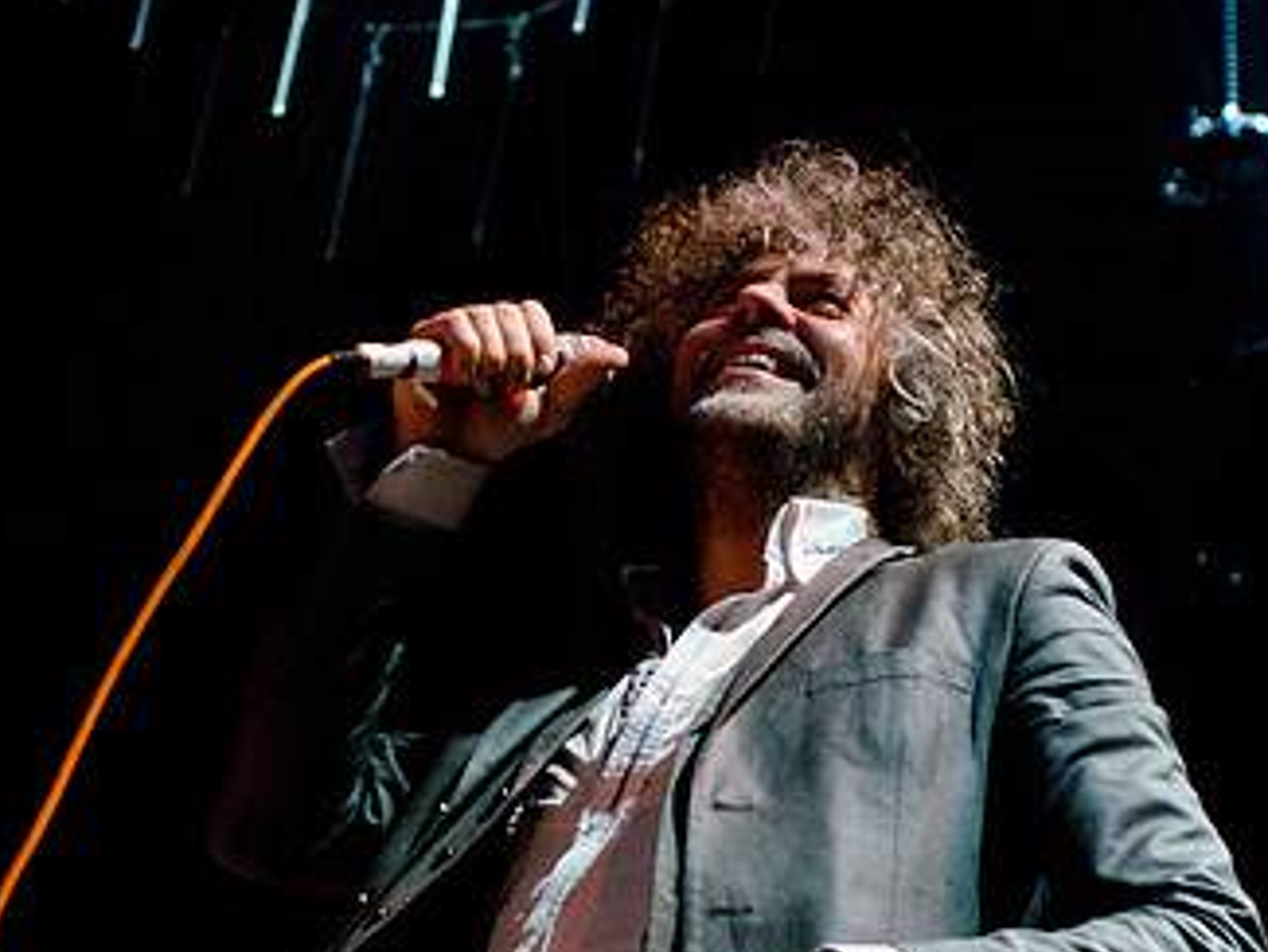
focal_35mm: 77
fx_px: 2822
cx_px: 355
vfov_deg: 19.1
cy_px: 605
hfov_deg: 25.1
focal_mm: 30
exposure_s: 1/400
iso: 1600
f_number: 3.5
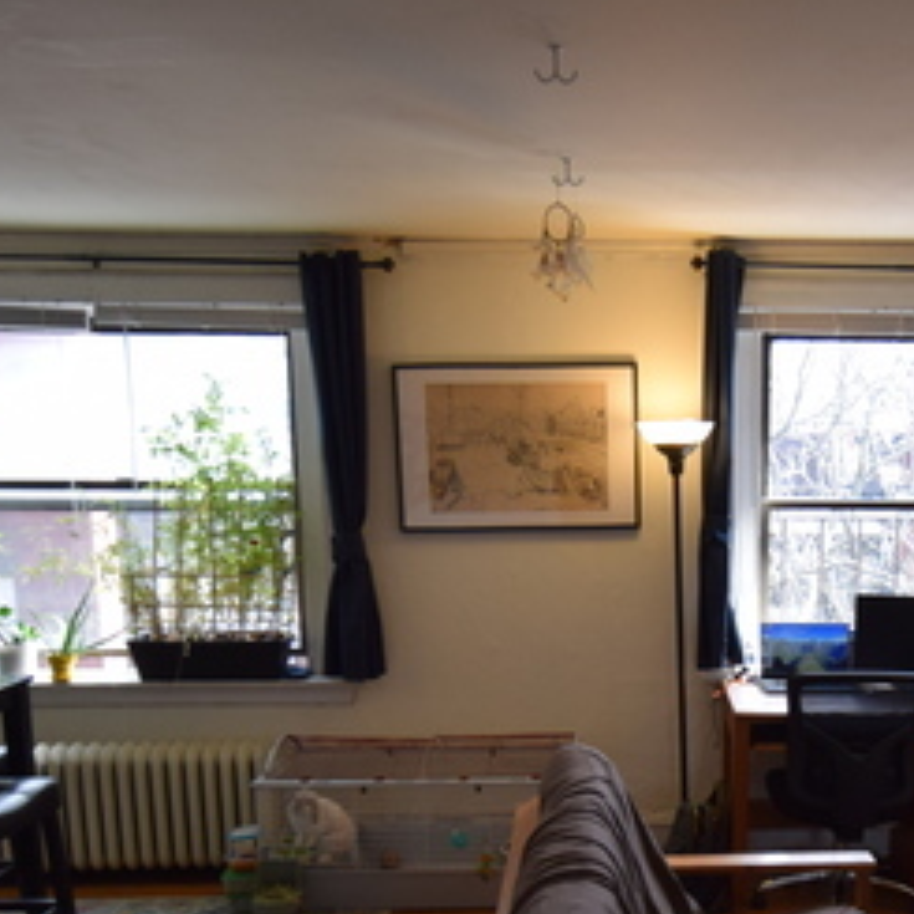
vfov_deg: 41.4
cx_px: 686
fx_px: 1165
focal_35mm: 39
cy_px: 701
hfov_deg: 41.6
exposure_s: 1/100
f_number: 5
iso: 400
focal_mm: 10
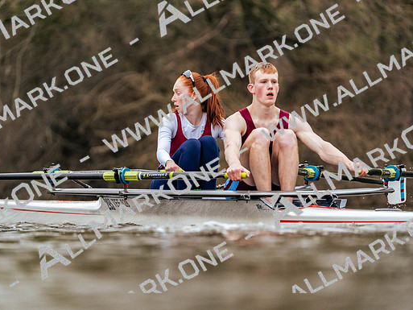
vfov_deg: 2.3
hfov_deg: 3.0
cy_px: 155
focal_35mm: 652
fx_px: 7781
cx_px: 202
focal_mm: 600
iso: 4000
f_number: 6.3
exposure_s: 1/2000
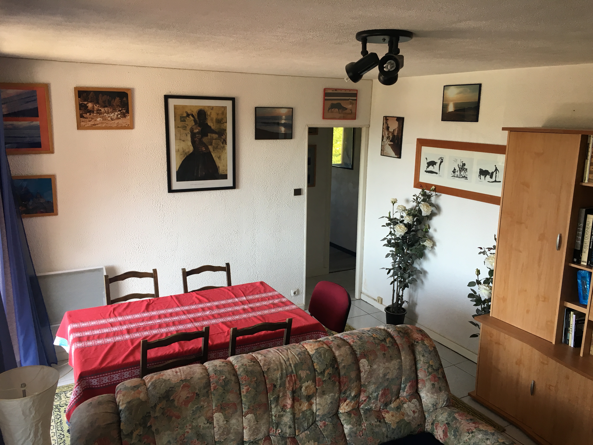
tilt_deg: -12.0
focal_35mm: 29
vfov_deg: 48.2
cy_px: 222
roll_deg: -0.6
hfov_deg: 61.7
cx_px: 296
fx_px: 497
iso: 25
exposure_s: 1/33
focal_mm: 4.15
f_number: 2.2
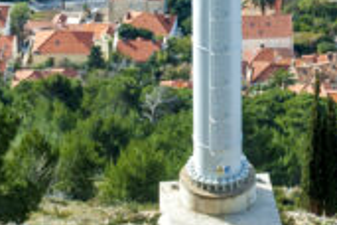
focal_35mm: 300
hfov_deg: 6.8
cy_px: -204
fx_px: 2808
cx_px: 335
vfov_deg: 4.5
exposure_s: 1/250
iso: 160
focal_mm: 50
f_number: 9
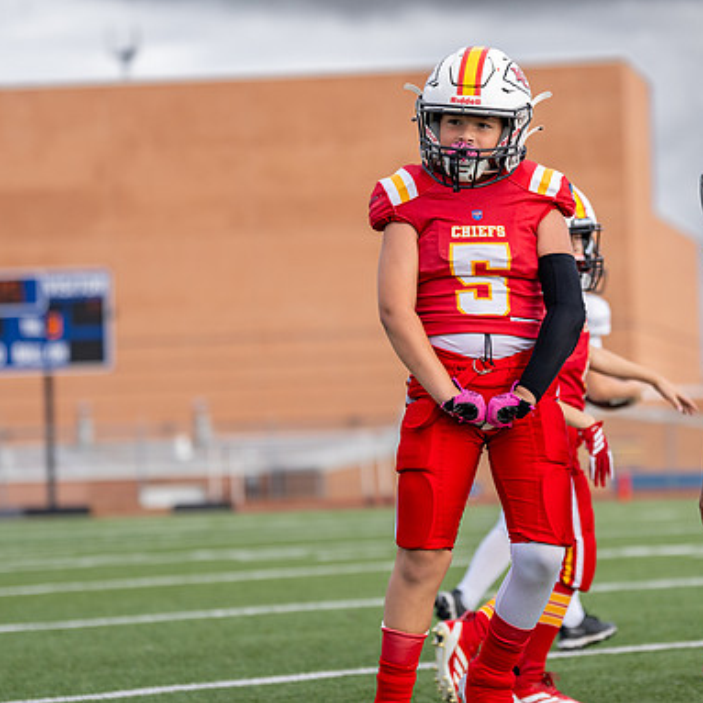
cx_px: 451
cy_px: 268
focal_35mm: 179
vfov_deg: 9.8
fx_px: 4113
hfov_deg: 9.8
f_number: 2.8
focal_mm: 111
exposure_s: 1/2500
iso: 320
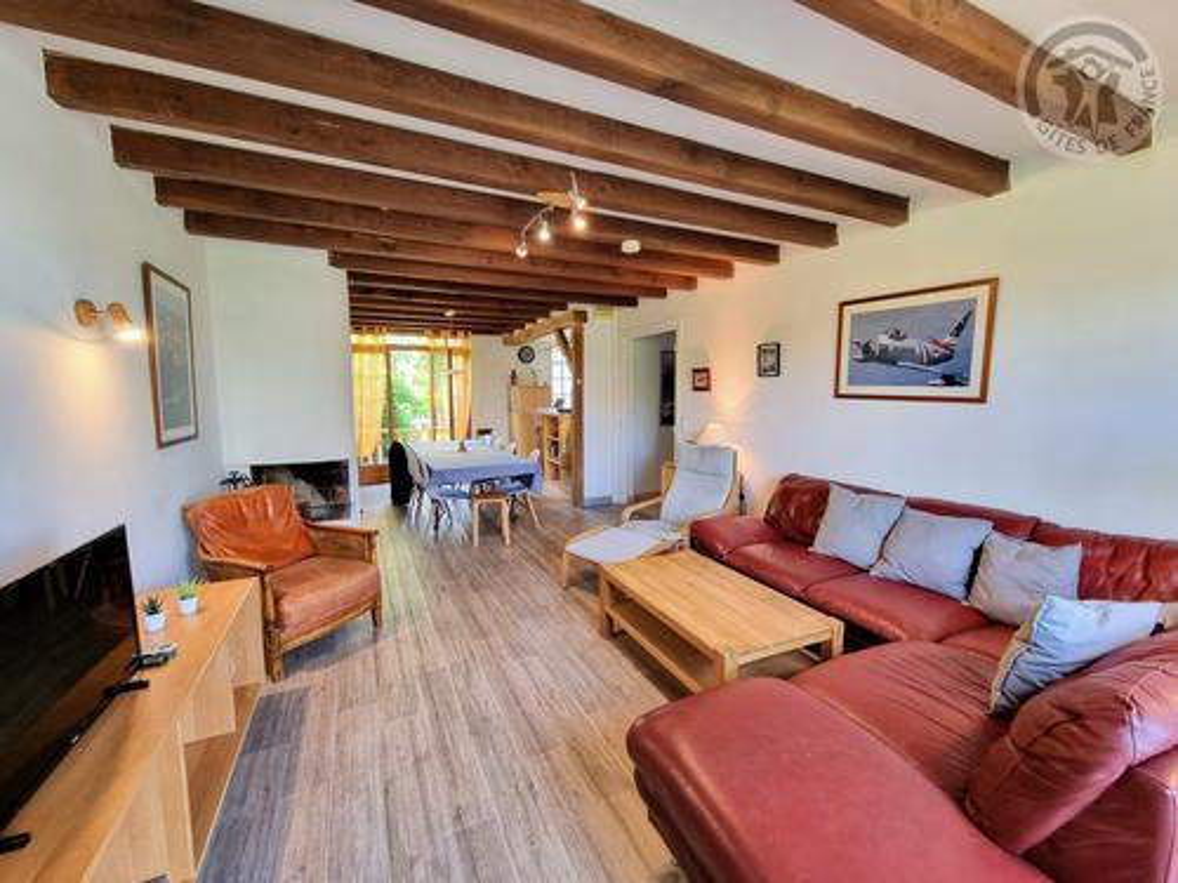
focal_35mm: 13
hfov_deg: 106.2
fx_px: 442
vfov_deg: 89.9
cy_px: 442
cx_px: 589
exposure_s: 1/50
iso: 160
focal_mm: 2.2
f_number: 2.2
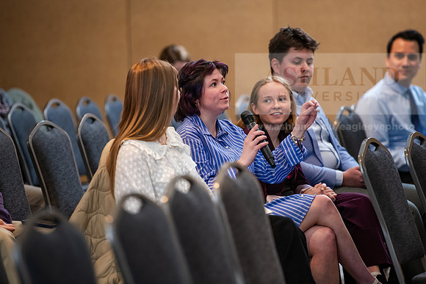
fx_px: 2367
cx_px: 213
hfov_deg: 10.3
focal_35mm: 200
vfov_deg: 6.9
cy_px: 142
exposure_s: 1/200
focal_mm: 200
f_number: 3.2
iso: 1600
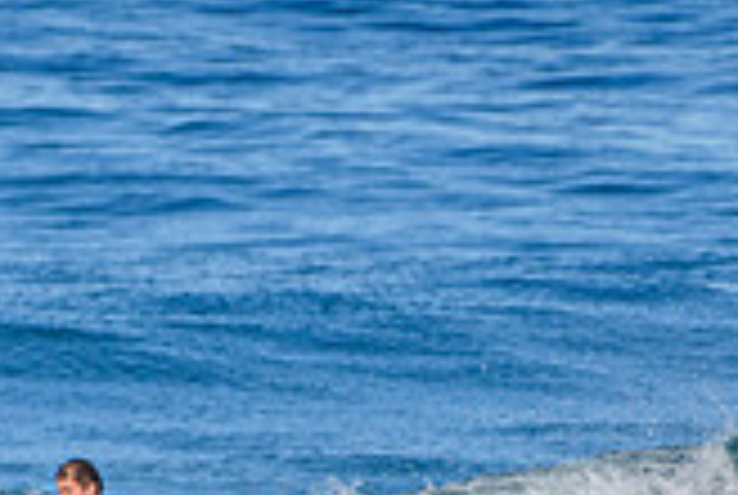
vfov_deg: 0.5
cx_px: 94
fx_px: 54402
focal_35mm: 2649
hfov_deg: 0.8
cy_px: 659
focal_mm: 500
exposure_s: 1/2000
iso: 320
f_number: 5.6
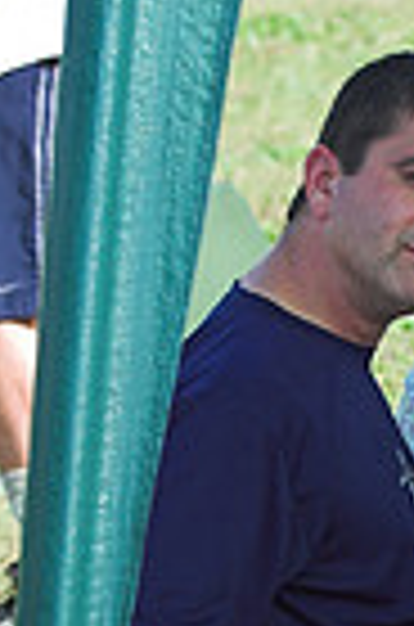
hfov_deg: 4.0
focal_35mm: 341
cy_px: 599
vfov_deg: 6.0
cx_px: 616
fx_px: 5911
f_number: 4.5
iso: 200
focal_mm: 70
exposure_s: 1/500
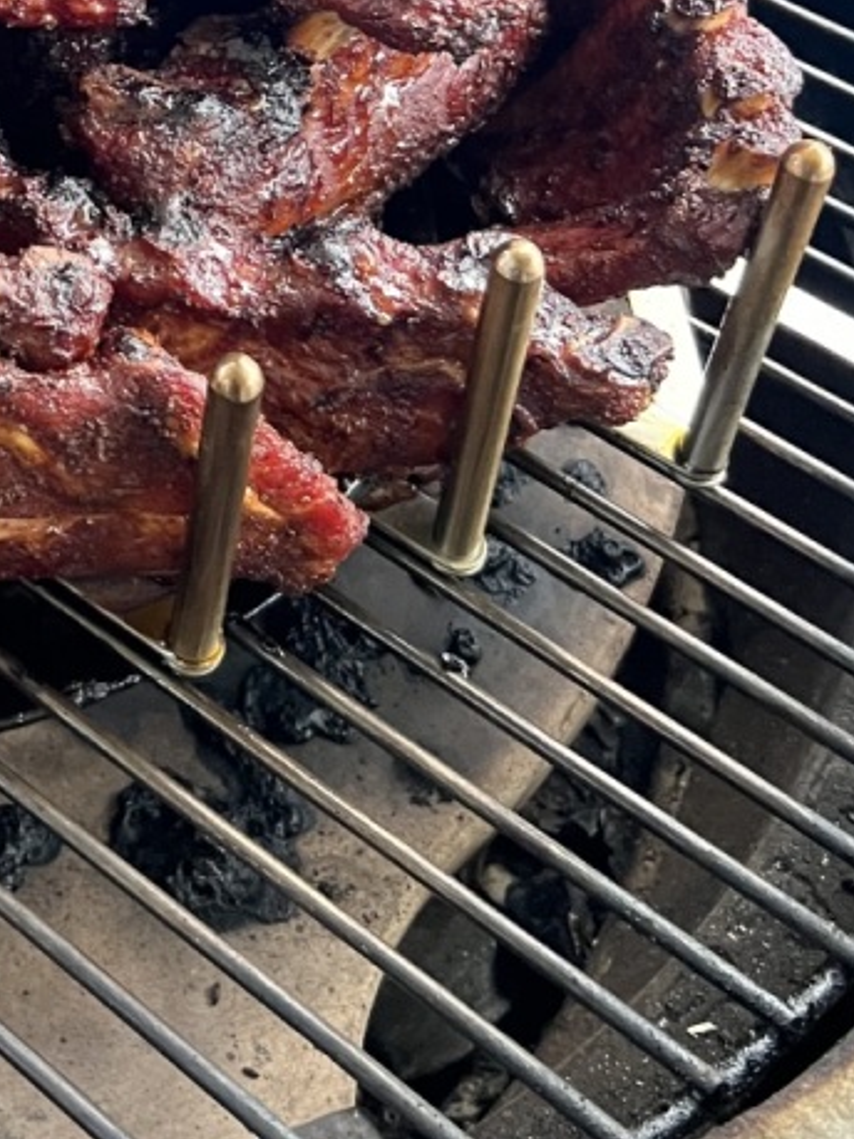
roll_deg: +3.7
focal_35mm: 68
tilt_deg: -39.7
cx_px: -144
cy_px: -69
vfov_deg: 26.6
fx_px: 2238
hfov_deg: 20.4
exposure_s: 1/60
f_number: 1.5
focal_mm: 5.7
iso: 500
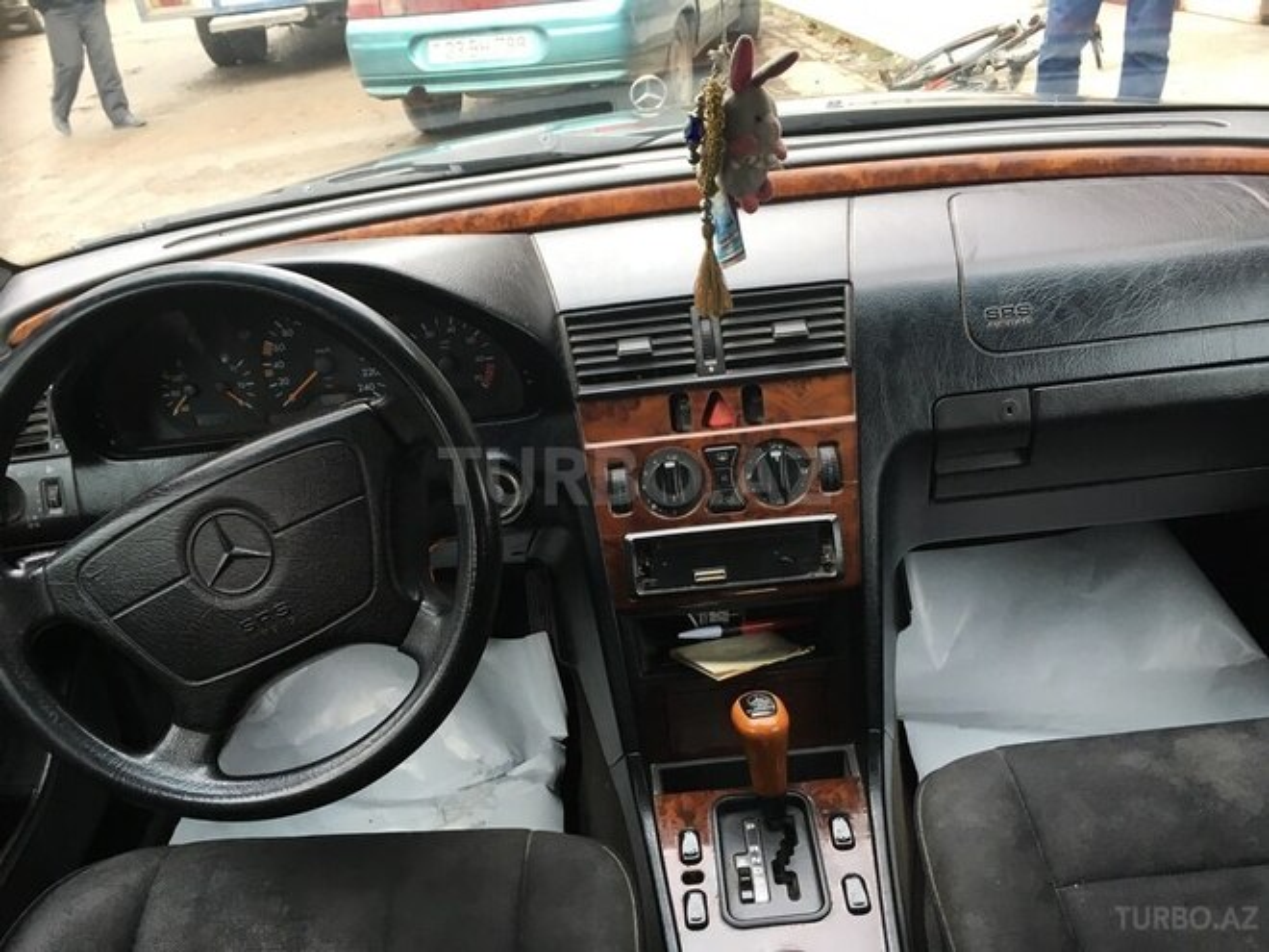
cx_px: 634
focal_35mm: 29
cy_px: 476
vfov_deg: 48.2
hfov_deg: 61.7
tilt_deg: -30.1
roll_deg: +6.1
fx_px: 1063
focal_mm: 4.15
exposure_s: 1/33
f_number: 2.2
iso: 40
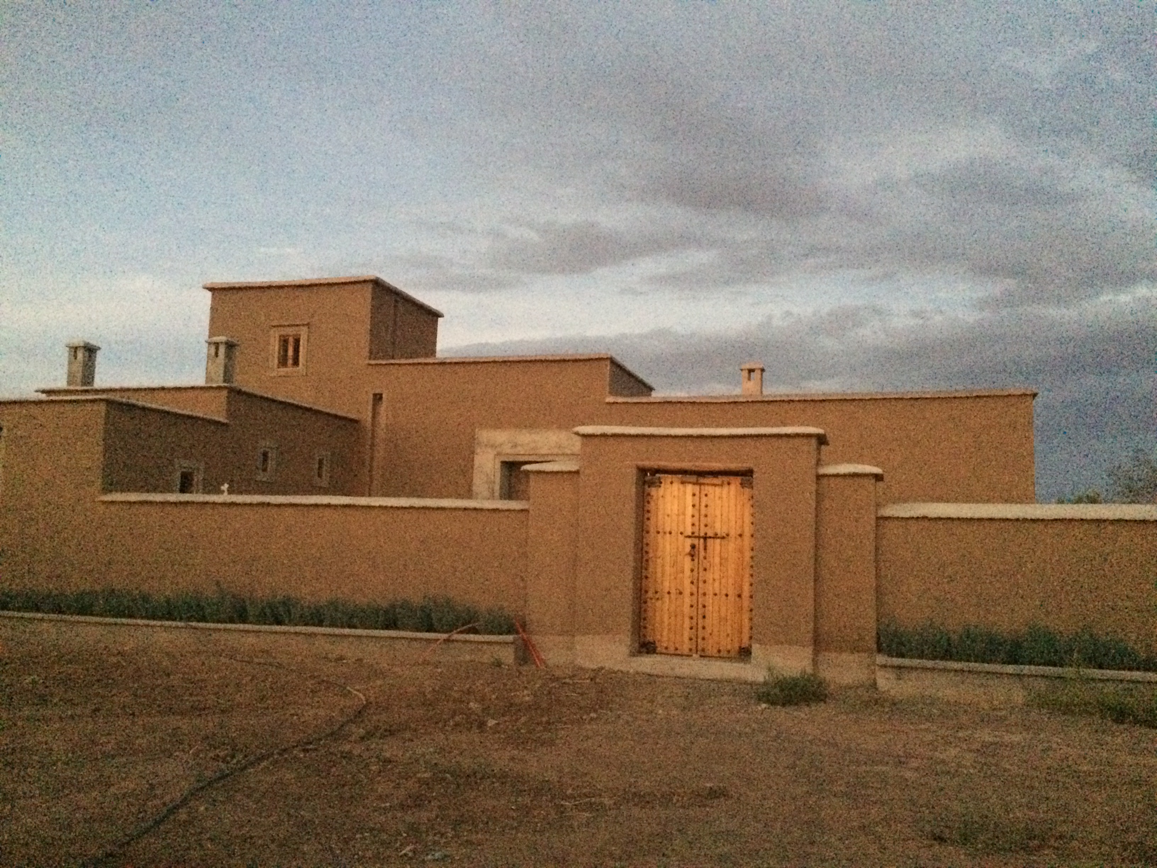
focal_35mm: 29
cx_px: 578
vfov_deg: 48.2
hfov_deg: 61.7
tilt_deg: +7.1
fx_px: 969
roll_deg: -0.4
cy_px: 434
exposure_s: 1/17
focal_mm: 4.15
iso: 2000
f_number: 2.2
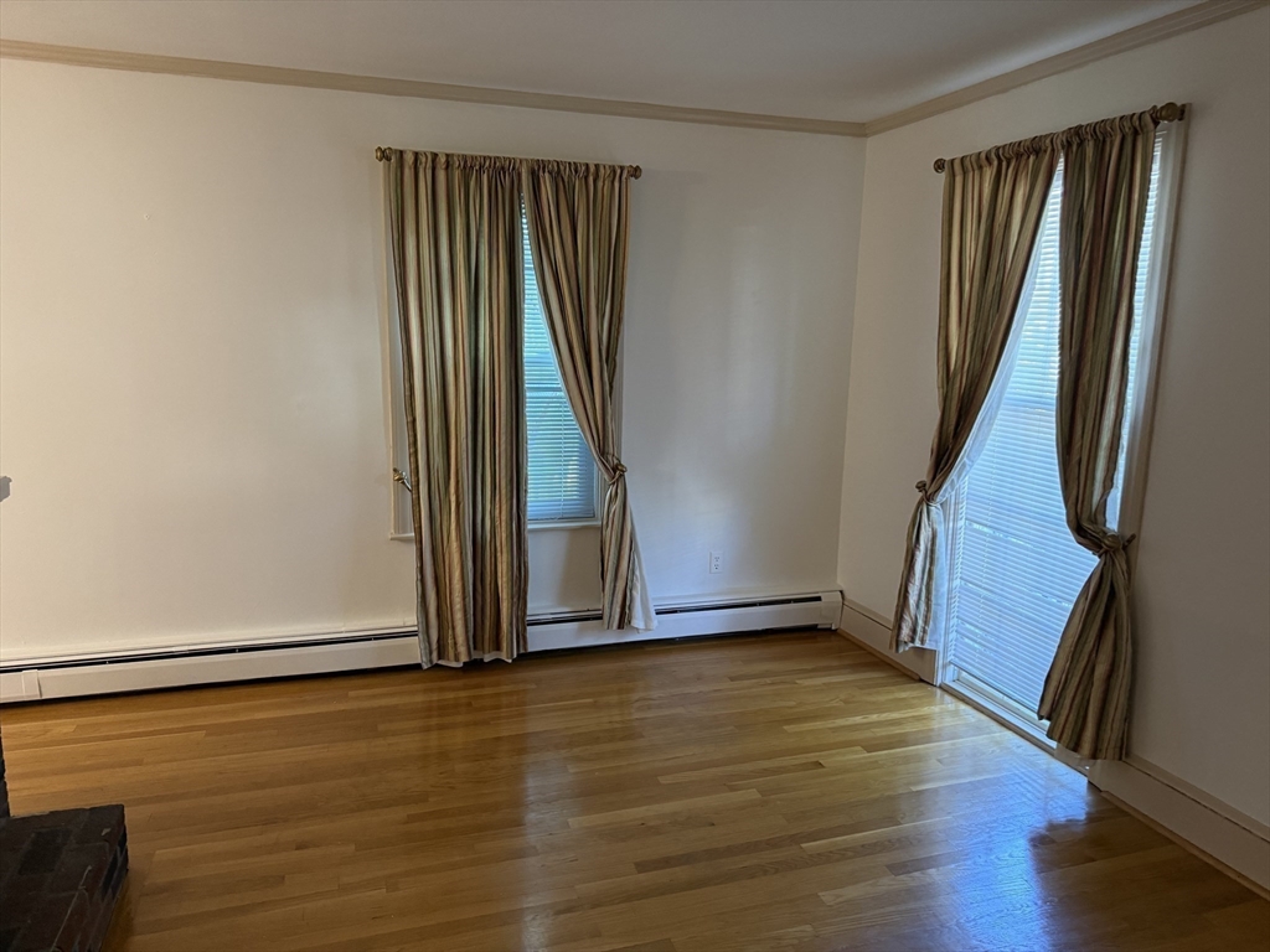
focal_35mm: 24
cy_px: 476
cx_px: 635
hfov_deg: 71.6
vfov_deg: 56.8
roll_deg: -1.2
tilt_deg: -9.7
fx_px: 881
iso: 400
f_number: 1.78
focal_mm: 6.76
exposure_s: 1/60
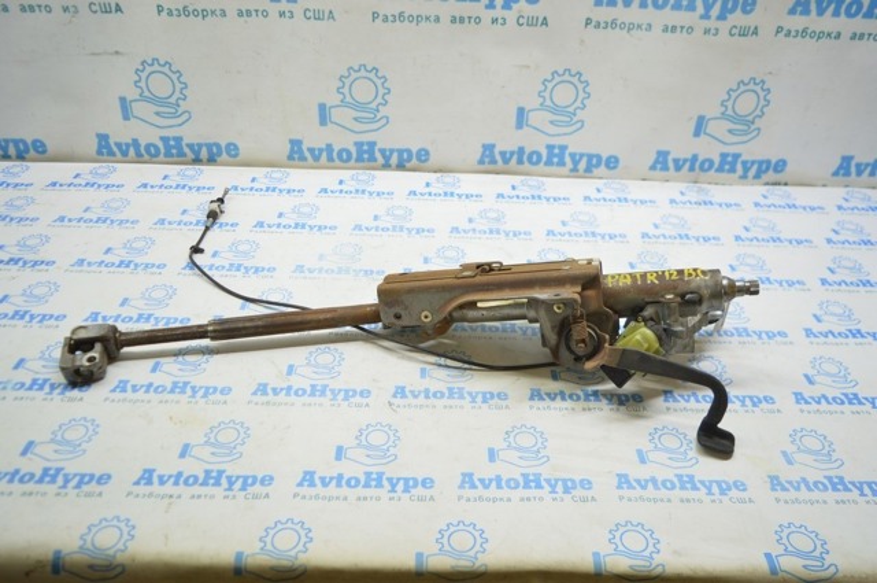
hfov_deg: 67.4
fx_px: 657
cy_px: 292
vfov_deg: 47.8
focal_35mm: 27
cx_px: 438
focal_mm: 18
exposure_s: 1/40
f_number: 3.5
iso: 400
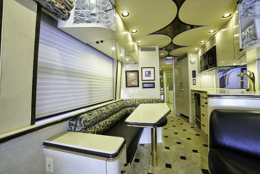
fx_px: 101
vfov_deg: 81.2
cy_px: 87
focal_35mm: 14
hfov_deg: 104.2
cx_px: 130
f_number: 5.6
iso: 800
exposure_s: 1/20
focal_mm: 14
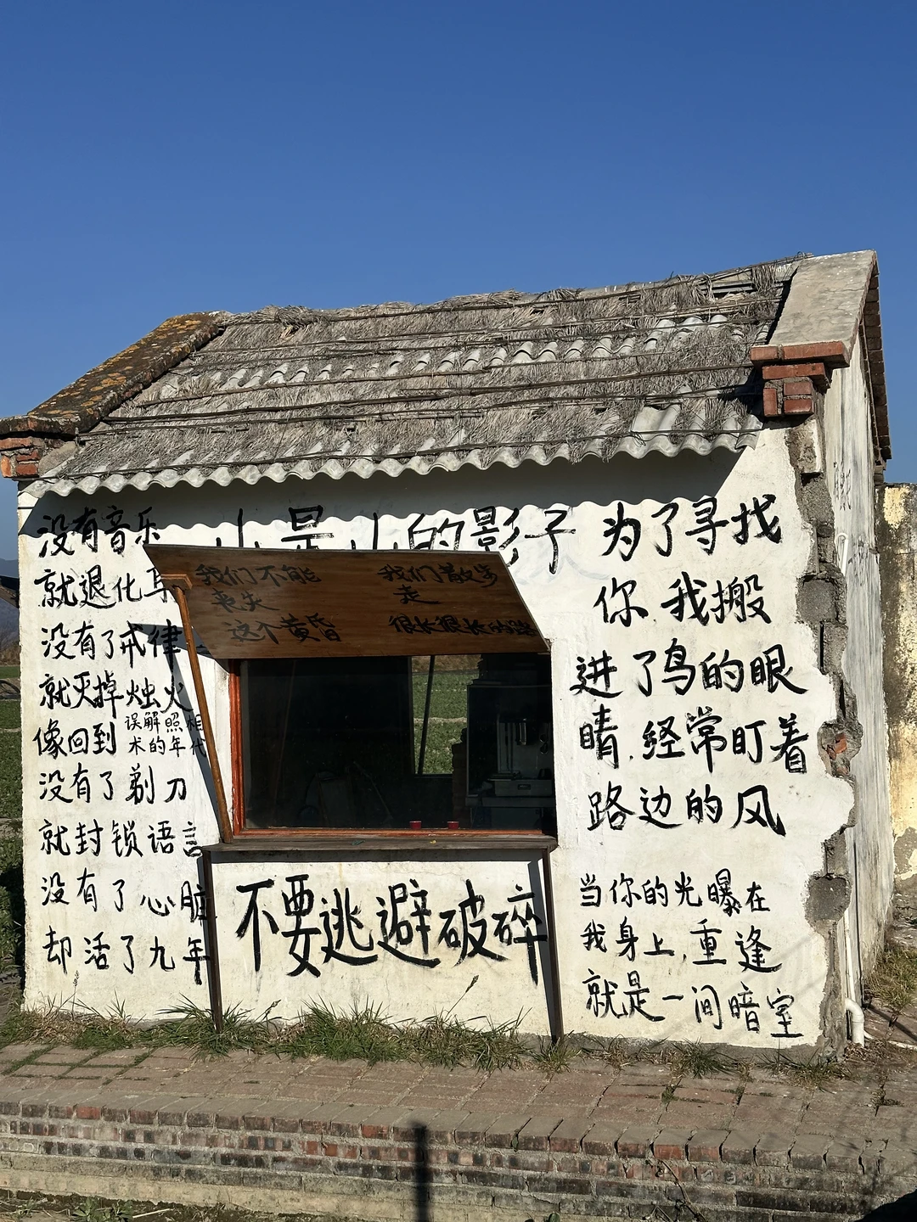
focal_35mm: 48
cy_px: 611
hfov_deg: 30.3
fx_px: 1695
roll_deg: +1.6
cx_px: 458
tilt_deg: +2.1
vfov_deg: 39.7
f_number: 1.78
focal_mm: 6.86
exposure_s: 1/10870
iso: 64
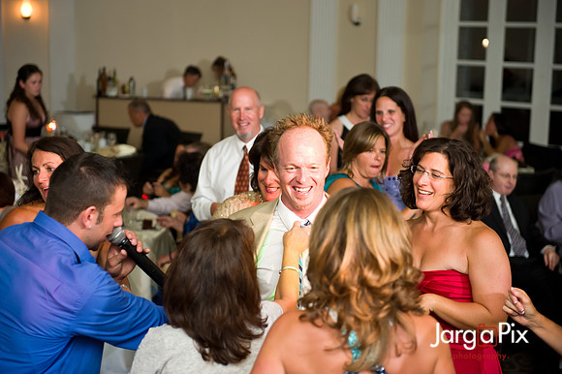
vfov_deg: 19.4
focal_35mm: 70
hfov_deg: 28.9
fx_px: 1092
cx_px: 281
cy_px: 187
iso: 1600
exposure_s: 1/125
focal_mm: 70
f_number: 3.2
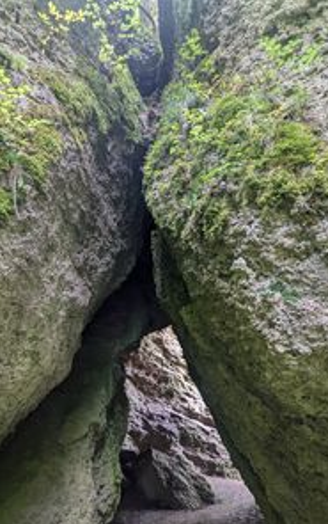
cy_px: 297
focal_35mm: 23
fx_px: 328
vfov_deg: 76.7
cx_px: 152
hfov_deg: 53.1
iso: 291
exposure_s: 1/38.4
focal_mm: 2.35
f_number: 2.2
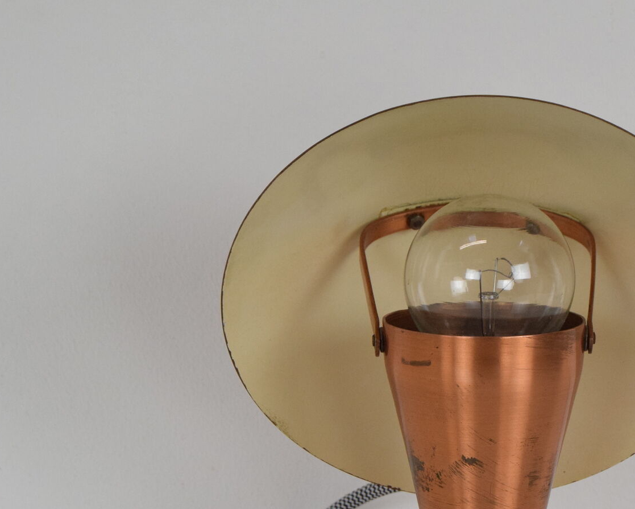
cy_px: 376
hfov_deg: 16.5
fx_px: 2180
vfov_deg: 13.3
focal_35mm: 116
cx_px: 488
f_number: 9
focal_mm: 46
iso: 1600
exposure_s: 1/320
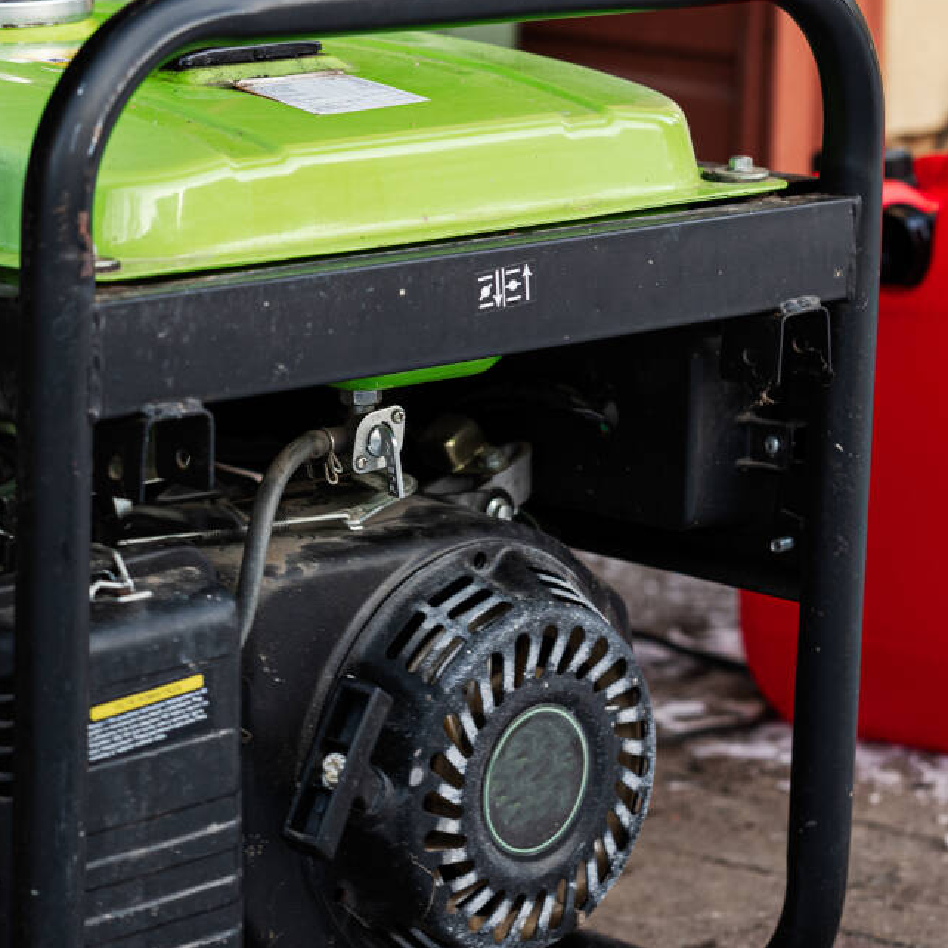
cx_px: 124
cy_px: 394
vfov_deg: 13.7
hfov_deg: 13.6
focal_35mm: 127
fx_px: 3935
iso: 250
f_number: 3.5
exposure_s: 1/13
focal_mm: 50
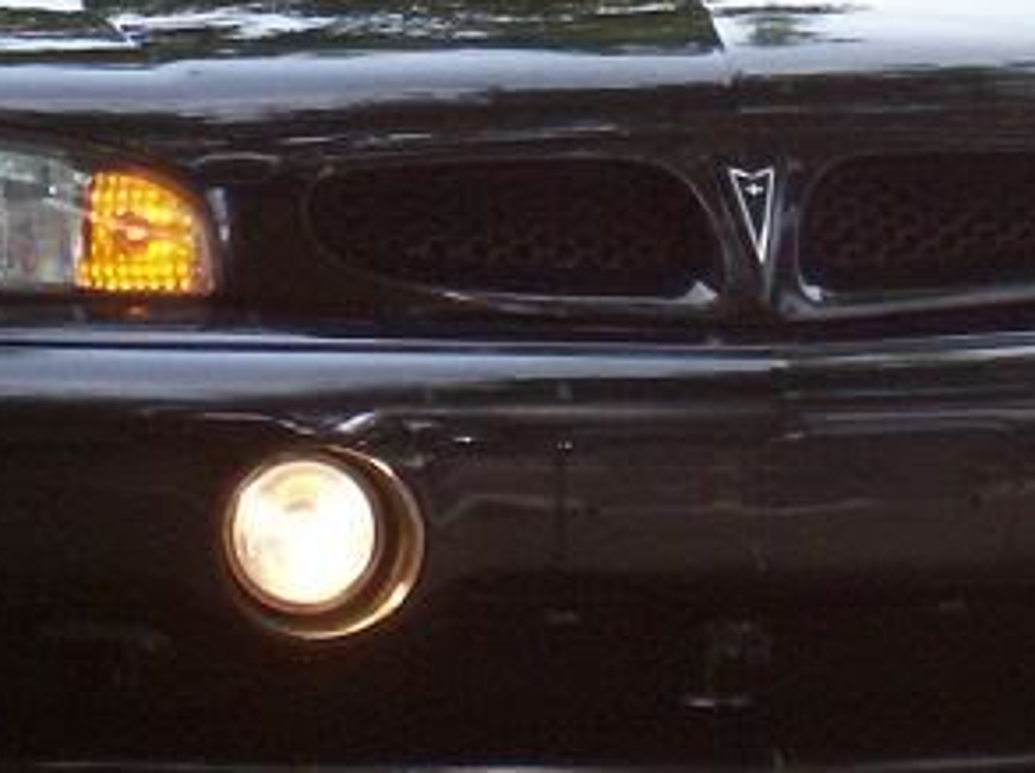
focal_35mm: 357
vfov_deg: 4.2
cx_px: 714
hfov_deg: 5.6
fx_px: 10661
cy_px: 14
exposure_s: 1/157
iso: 140
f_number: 4.6
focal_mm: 16.8
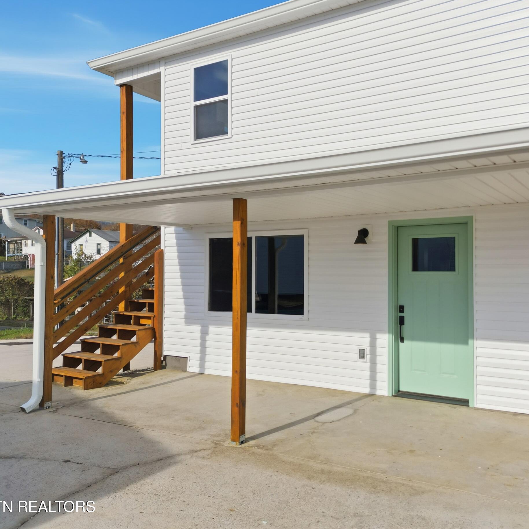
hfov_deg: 54.7
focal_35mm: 29
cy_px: 260
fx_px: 501
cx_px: 343
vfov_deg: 55.6
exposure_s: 1/8000
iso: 130
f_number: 1.7
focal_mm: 6.7
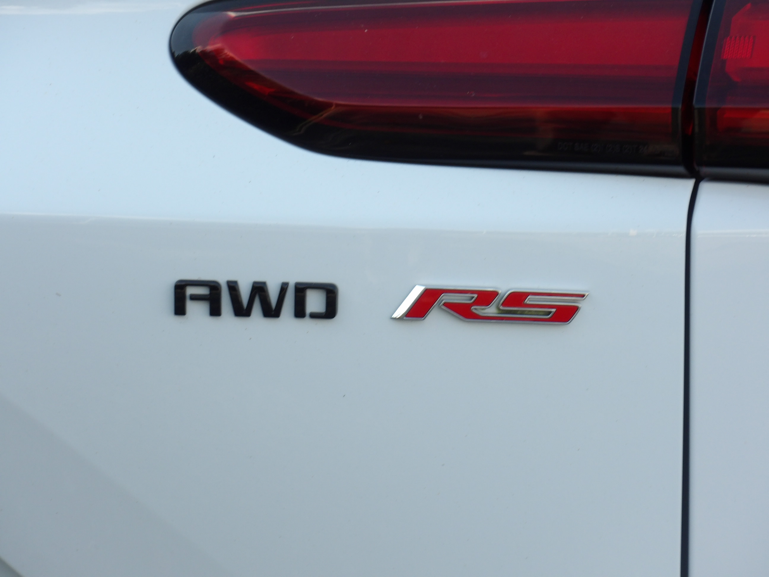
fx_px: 8064
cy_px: 288
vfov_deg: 4.1
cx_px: 384
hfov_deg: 5.5
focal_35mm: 363
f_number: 4.2
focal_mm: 65.2
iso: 100
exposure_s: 1/141
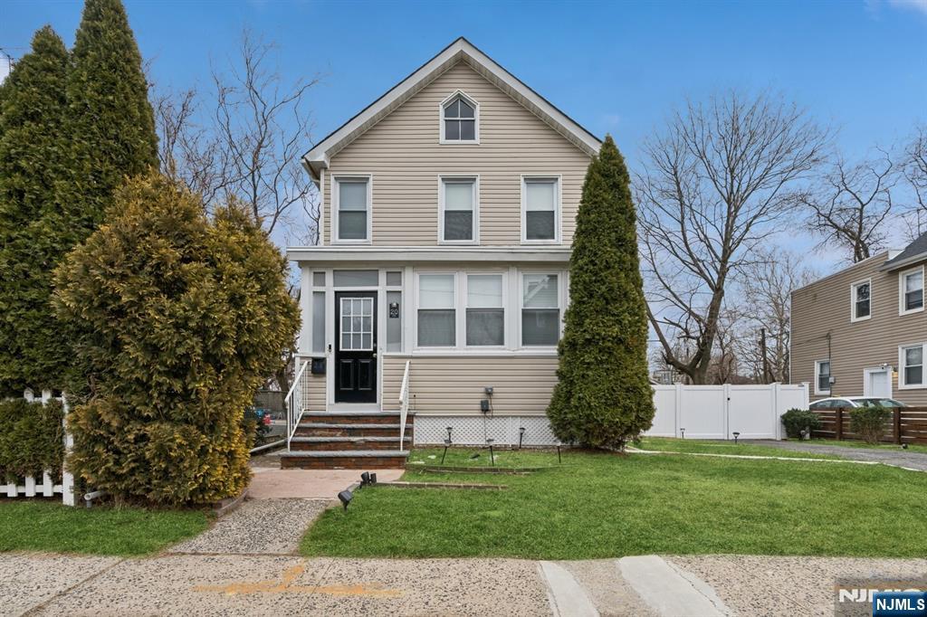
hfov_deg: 93.3
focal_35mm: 17
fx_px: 438
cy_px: 308
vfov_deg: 70.4
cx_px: 464
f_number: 11
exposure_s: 1/20
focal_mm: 17
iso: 100
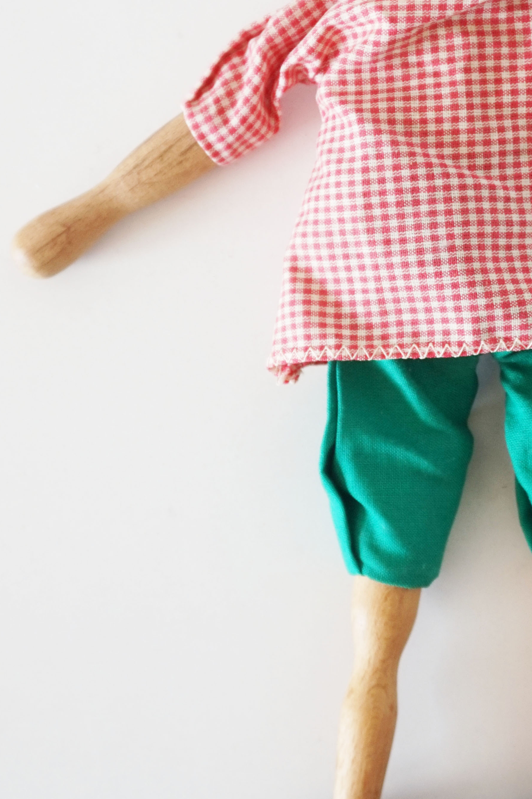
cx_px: 415
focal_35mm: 73
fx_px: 1620
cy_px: 294
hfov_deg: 18.5
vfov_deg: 27.6
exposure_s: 1/60
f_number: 4.5
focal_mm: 24
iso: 320
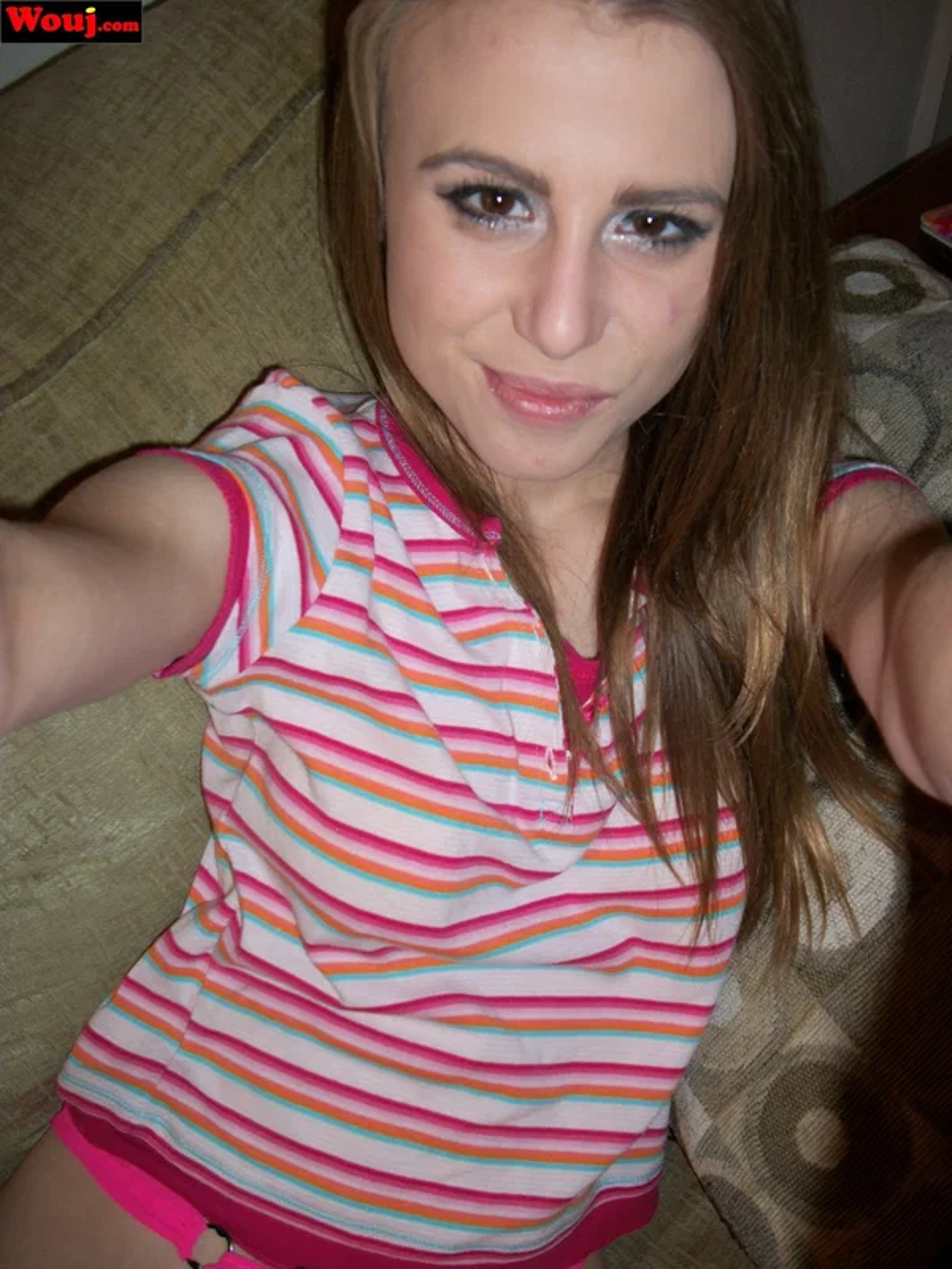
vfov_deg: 56.8
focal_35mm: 32
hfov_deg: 44.2
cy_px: 634
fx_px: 1173
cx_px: 476
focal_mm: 5.7
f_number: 2.9
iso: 80
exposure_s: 1/30
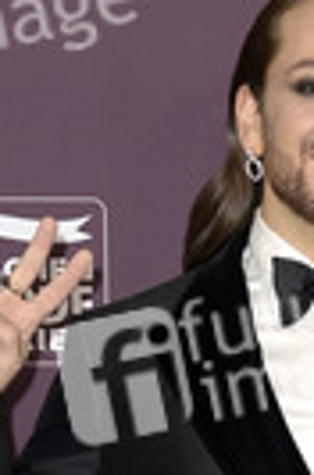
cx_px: 343
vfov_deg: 11.6
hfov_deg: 7.8
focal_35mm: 175
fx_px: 2301
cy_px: 539
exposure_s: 1/250
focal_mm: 58
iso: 640
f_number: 5.6
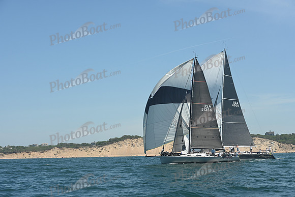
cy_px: 98
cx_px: 148
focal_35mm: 70
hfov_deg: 28.8
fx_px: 574
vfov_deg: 19.5
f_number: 8
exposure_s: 1/1000
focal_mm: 70
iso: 320
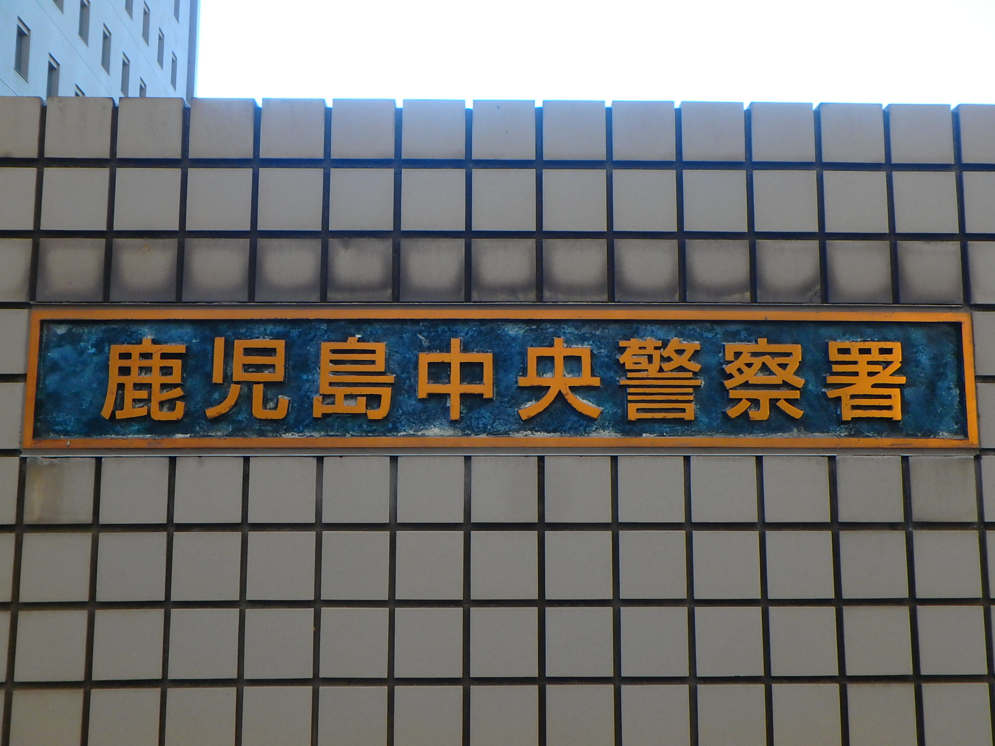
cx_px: 498
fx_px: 977
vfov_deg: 41.8
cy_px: 373
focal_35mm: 34
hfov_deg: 54.0
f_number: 4.9
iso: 125
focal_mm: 6
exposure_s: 1/160
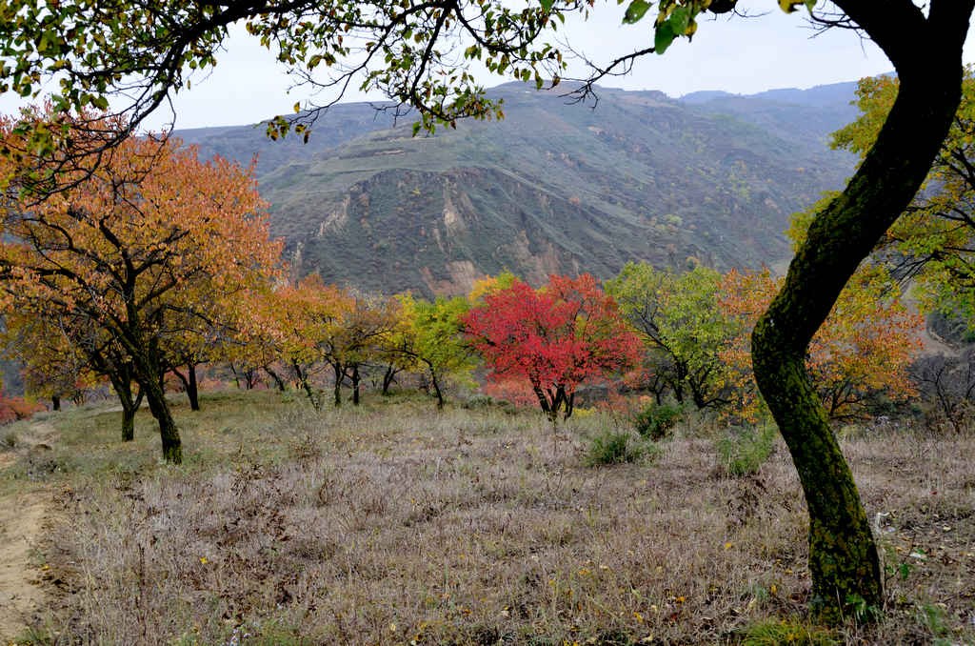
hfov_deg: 57.3
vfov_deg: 39.8
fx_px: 892
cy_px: 323
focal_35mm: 33
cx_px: 488
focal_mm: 22
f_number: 10
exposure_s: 1/80
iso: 200
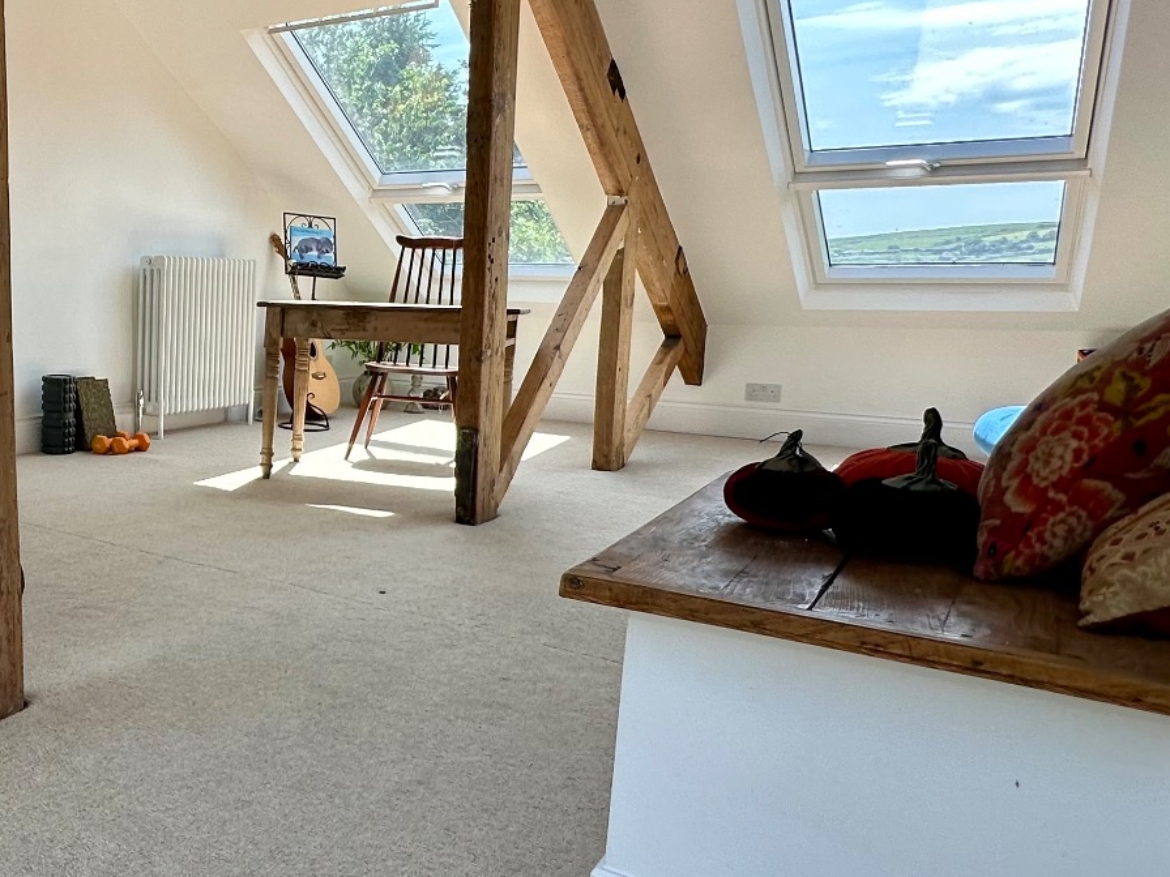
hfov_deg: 48.8
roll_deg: -1.8
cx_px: 57
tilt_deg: -6.7
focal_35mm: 32
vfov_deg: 44.2
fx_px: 1082
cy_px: 455
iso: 40
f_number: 2.2
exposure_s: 1/253
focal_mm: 2.22
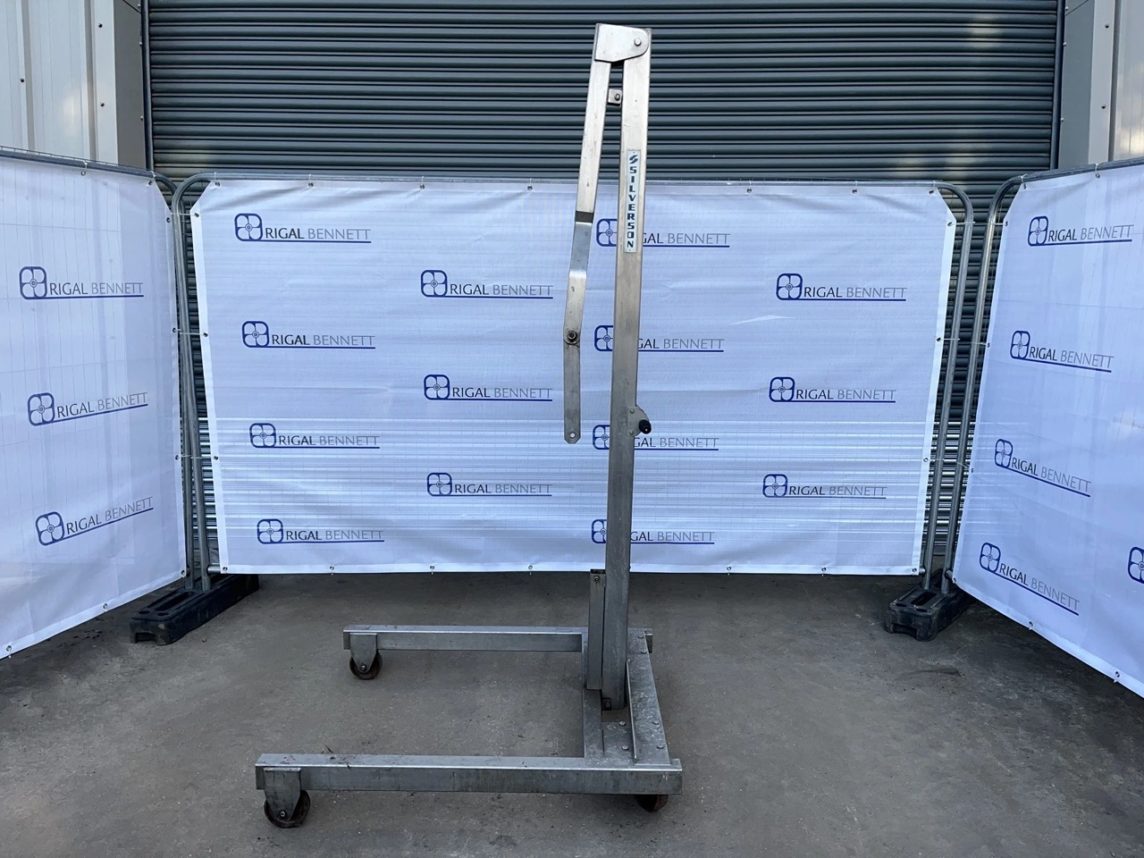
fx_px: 859
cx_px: 572
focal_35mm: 26
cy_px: 429
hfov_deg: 67.3
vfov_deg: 53.1
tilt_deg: -7.2
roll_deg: -0.1
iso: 40
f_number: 1.6
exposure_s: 1/550
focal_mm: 5.1
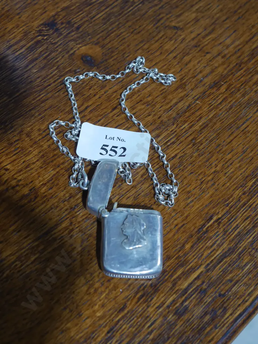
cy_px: 172
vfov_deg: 34.3
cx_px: 129
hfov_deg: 26.1
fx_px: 557
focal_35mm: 56
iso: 800
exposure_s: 1/60
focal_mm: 28
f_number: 5.3
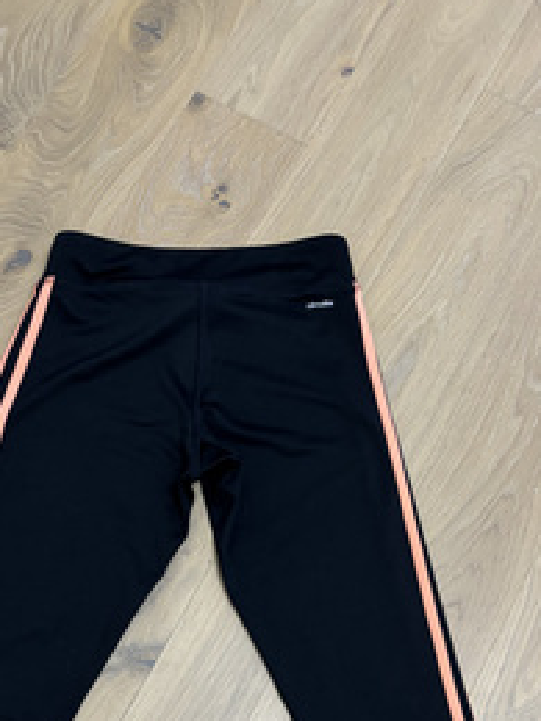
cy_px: 544
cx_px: 254
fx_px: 1042
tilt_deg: -72.7
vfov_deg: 37.2
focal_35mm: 50
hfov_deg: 29.1
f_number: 1.6
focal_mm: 5.96
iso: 250
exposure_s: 1/50
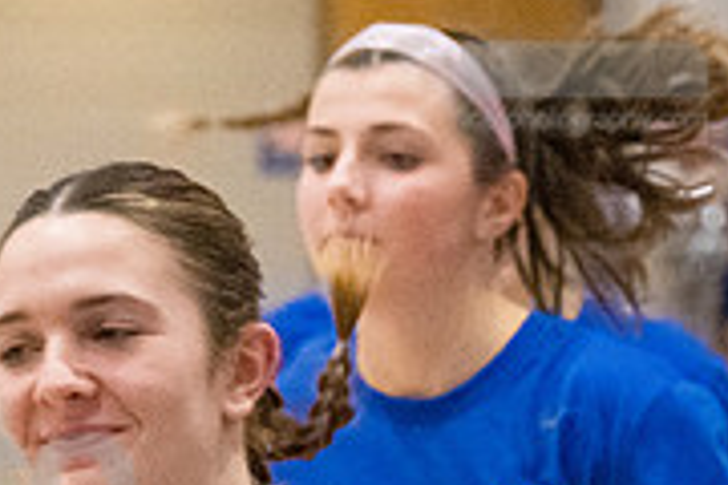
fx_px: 9969
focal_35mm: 493
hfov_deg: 4.2
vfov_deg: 2.8
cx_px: 12
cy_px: 546
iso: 5000
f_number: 5.6
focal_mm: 102
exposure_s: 1/500
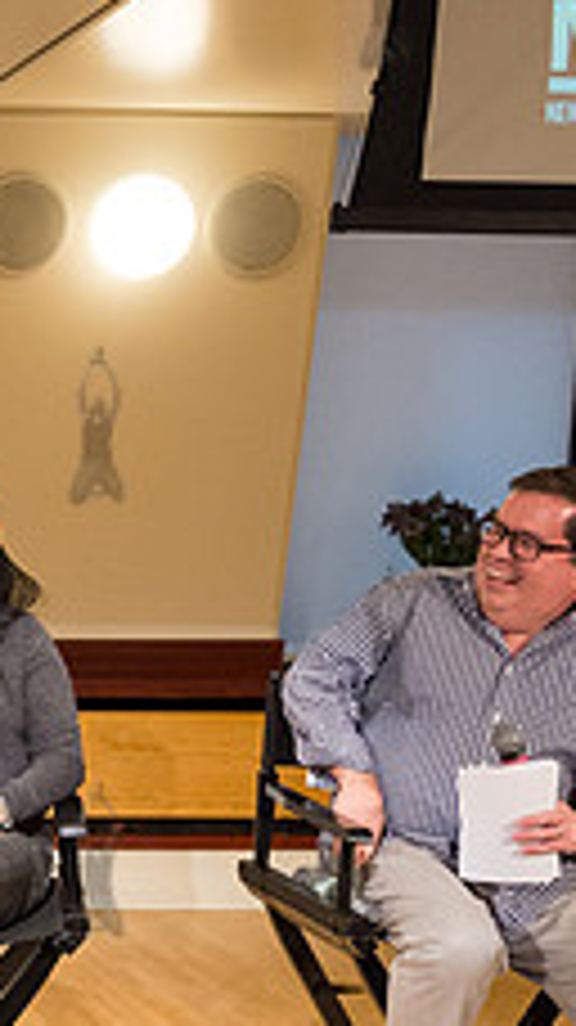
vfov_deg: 31.8
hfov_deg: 15.5
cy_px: 641
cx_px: -486
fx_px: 1795
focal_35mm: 66
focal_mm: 24
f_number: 2.8
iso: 4000
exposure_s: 1/500
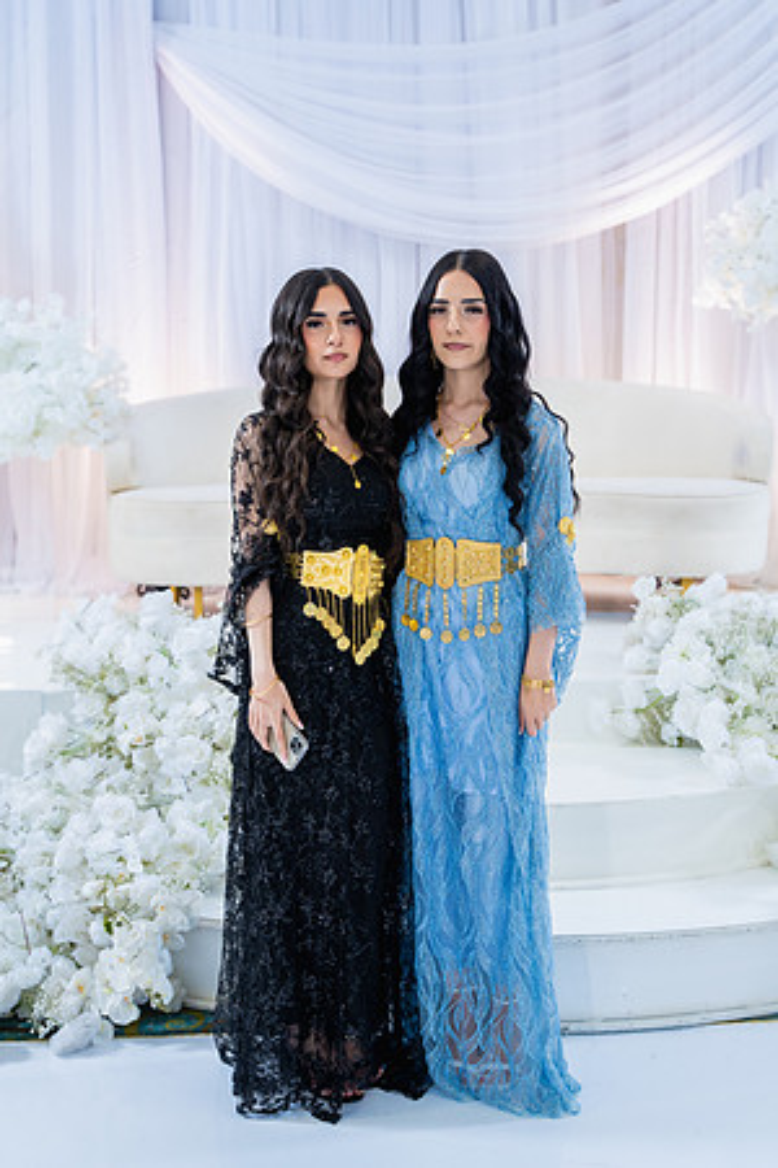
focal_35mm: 51
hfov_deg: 26.5
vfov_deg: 38.9
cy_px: 584
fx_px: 1653
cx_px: 389
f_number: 3.2
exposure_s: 1/160
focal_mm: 51
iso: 640
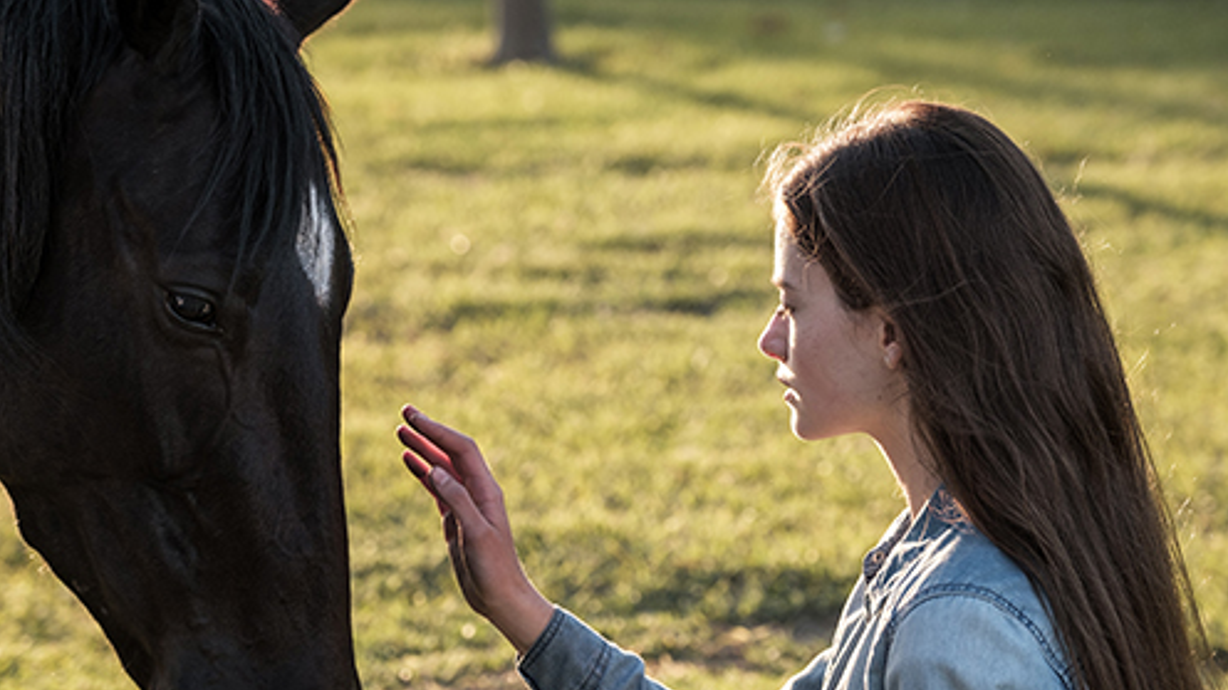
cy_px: 412
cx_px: 584
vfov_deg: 9.3
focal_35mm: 131
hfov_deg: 16.4
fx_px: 4266
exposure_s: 1/500
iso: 320
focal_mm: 71.5
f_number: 3.6
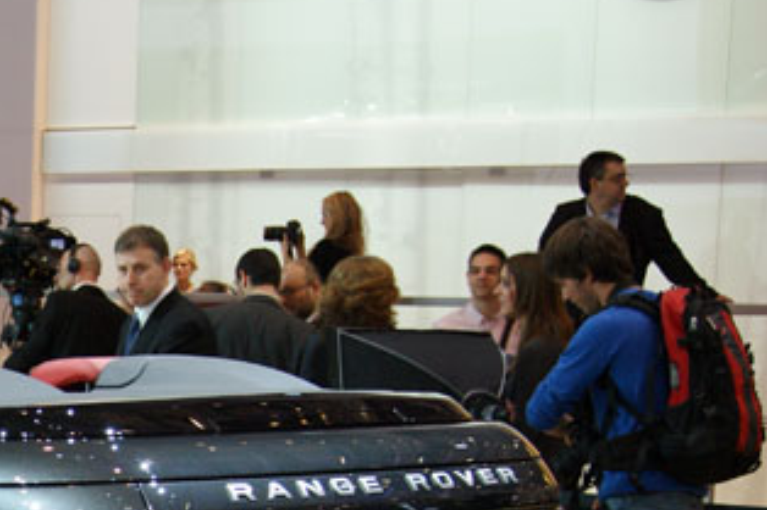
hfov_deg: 15.0
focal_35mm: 129
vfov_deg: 10.3
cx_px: -296
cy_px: 714
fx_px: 2747
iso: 400
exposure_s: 1/50
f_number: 4.5
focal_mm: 30
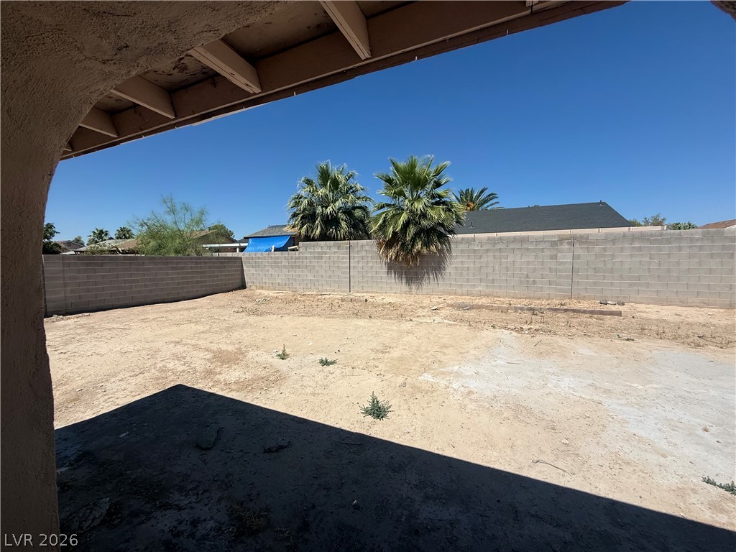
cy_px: 276
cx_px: 368
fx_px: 298
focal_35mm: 14
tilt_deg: -2.4
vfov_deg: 85.7
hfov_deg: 102.1
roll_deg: -0.5
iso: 50
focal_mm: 2.22
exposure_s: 1/4762
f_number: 2.2
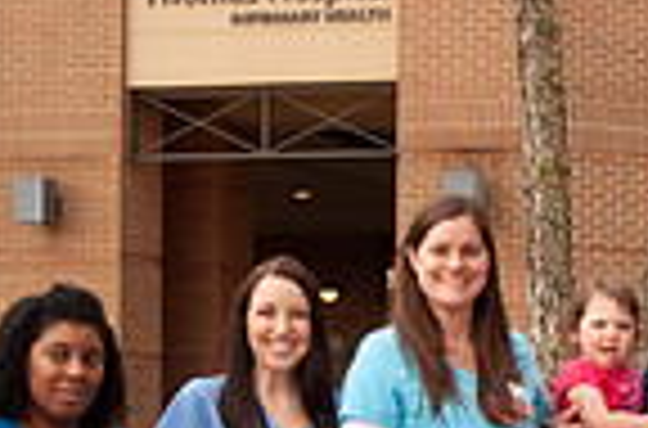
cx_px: 688
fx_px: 1956
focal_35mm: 109
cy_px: 480
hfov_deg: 18.2
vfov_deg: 12.3
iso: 400
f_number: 10
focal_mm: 18
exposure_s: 1/100
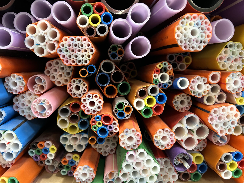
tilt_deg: -10.1
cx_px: 122
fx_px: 183
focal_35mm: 26
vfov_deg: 53.1
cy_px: 92
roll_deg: -0.9
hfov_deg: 67.3
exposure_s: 1/50
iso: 125
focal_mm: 5.7
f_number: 1.5
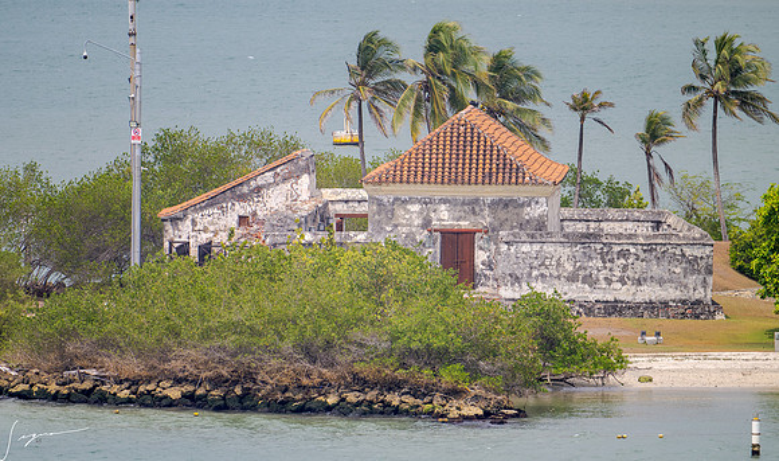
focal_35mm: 632
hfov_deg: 3.4
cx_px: 365
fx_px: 13221
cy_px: 241
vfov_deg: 2.0
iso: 640
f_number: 6.3
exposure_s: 1/1600
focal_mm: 560
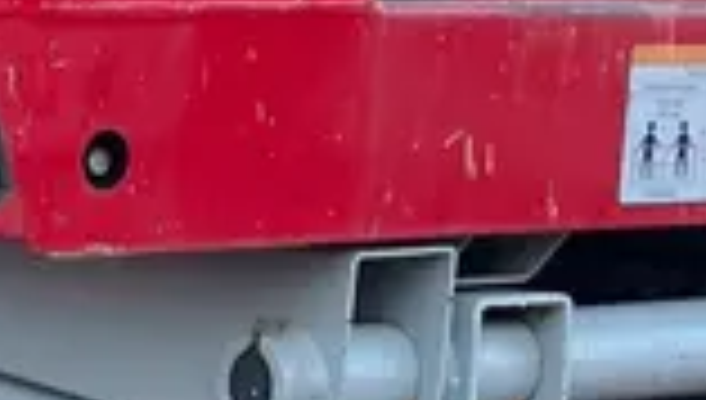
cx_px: -144
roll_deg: +0.3
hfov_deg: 14.6
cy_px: 784
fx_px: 2663
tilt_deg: -14.7
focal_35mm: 142
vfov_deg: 8.2
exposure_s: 1/60
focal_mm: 3.99
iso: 125
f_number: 1.8
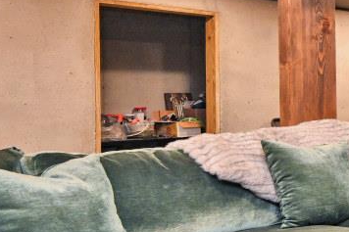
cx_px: 604
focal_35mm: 59
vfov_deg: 23.0
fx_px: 572
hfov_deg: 22.5
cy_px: 101
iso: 1400
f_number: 4
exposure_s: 1/60
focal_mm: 14
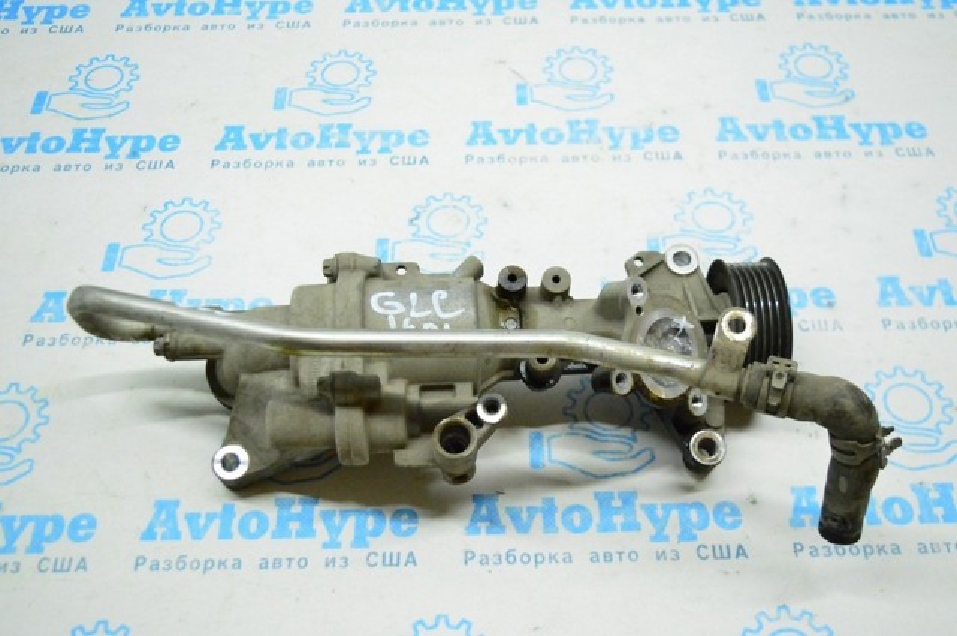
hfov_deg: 48.0
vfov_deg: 32.9
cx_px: 478
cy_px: 318
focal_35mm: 40
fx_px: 1075
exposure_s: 1/640
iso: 6400
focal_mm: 27
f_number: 4
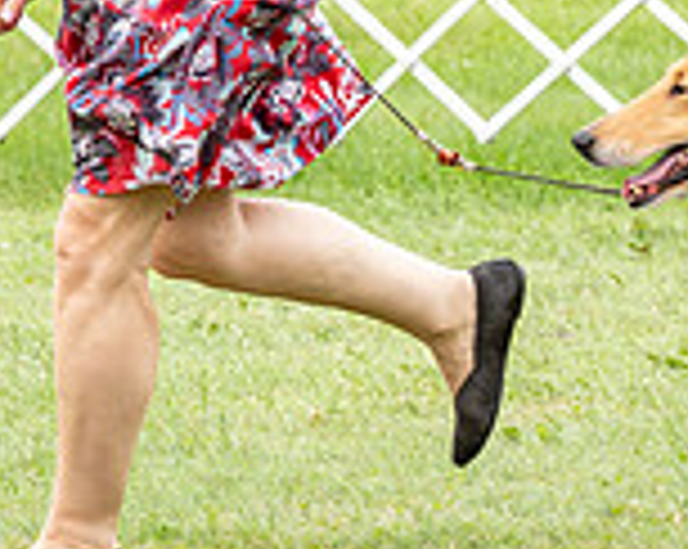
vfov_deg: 2.7
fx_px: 11836
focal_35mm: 582
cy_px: -68
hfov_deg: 3.3
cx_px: 712
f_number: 5
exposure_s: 1/800
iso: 400
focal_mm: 128
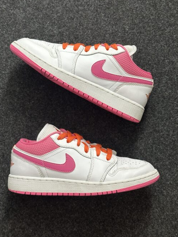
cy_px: 115
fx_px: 398
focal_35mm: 58
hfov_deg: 25.2
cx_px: 87
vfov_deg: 33.2
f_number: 1.78
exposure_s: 1/36
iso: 200
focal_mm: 6.86
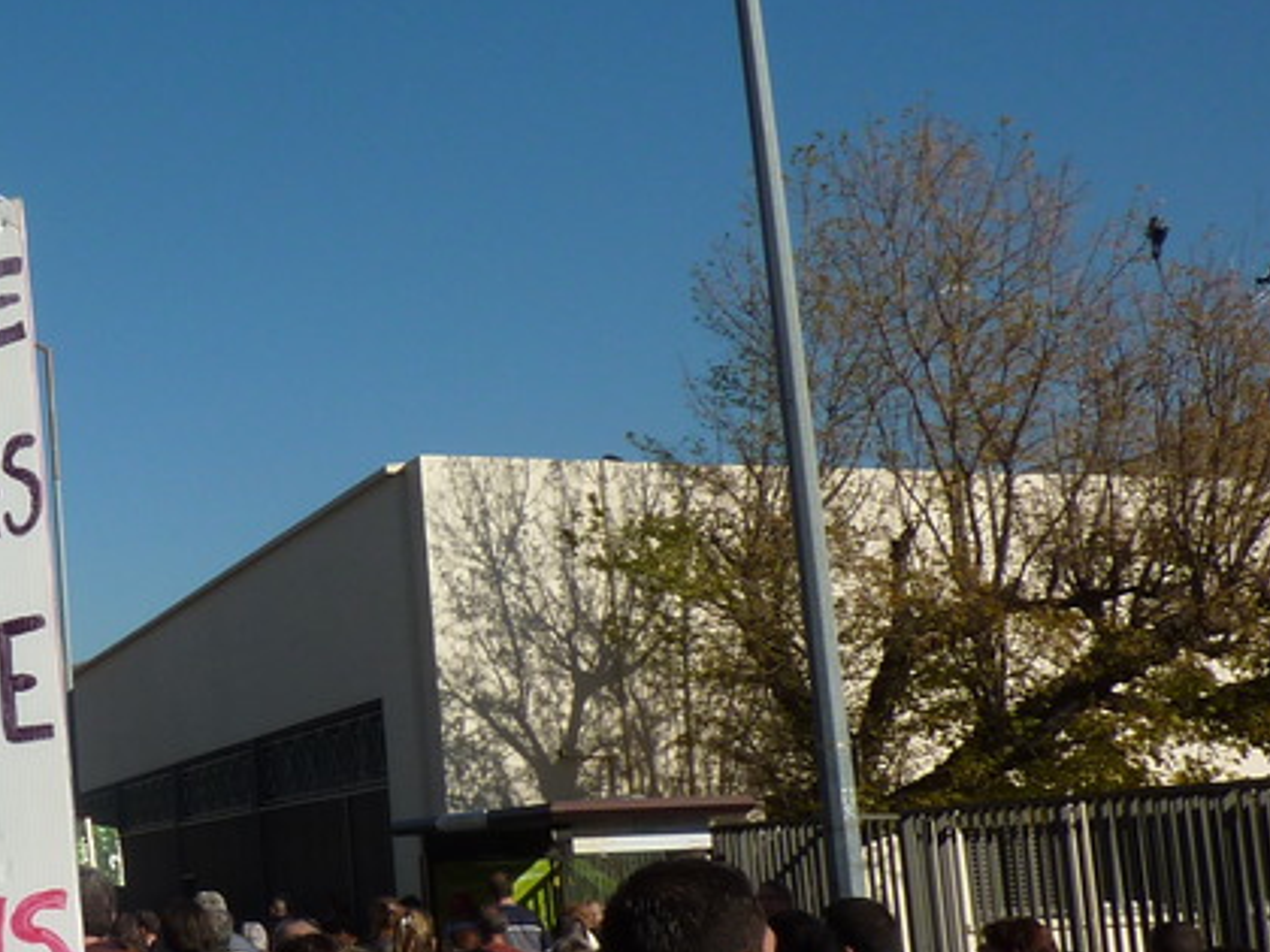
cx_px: -248
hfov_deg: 27.8
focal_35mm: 61
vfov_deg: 24.0
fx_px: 2238
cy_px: 547
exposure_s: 1/640
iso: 80
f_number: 5.6
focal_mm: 4.1
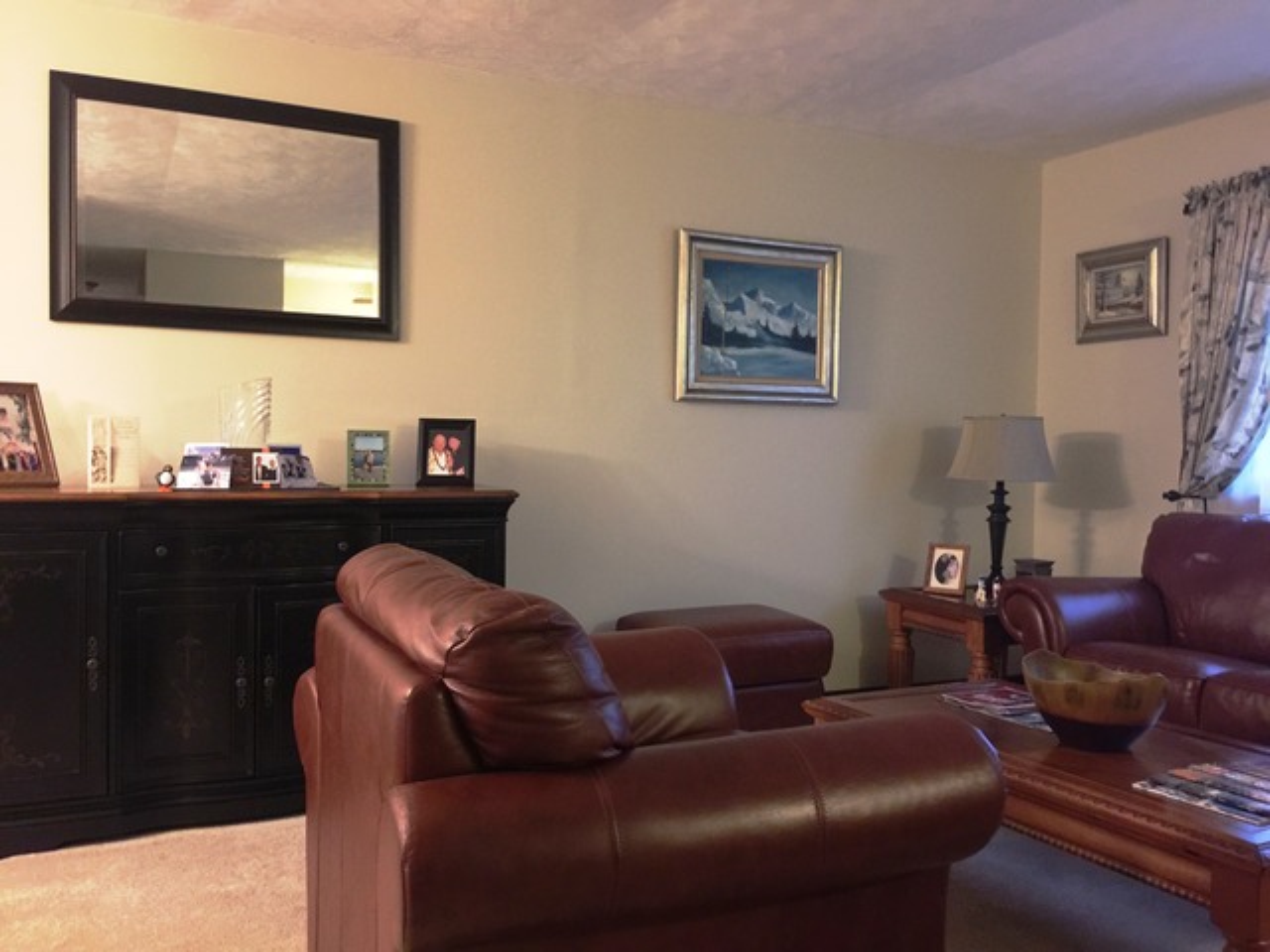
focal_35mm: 29
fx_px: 1064
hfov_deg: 61.7
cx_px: 635
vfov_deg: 48.2
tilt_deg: -0.8
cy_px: 476
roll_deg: -0.9
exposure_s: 1/4
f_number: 2.2
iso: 125
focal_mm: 4.15
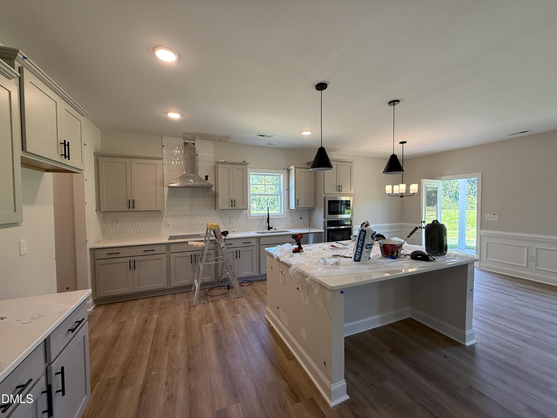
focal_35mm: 14
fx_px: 225
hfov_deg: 102.1
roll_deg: -0.1
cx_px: 278
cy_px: 209
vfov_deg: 85.7
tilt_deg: -0.7
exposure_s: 1/120
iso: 160
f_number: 2.2
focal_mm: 2.22
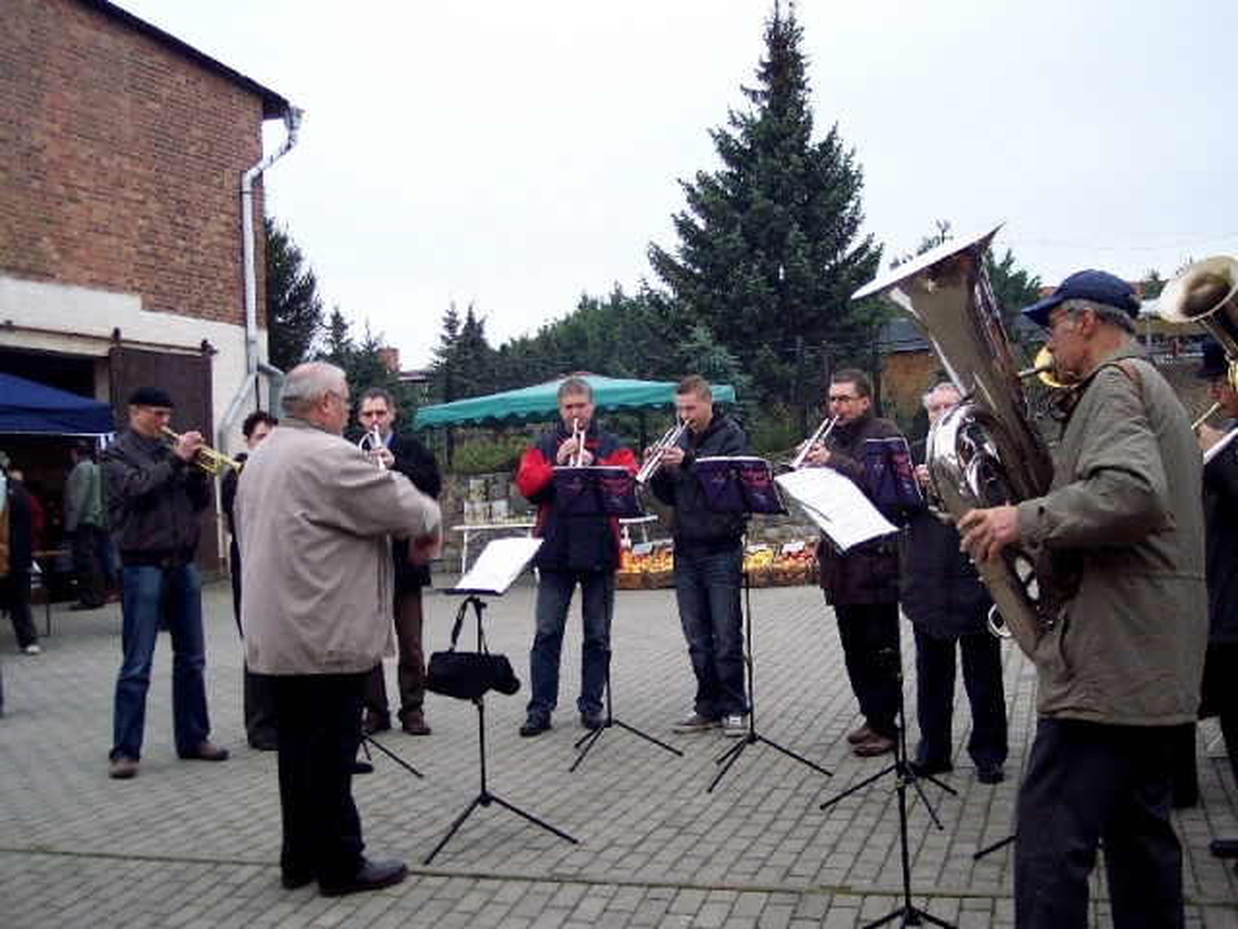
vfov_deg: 36.8
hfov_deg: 47.9
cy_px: 464
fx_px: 1395
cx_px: 619
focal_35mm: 39
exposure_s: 1/60
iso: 100
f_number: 2.8
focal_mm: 8
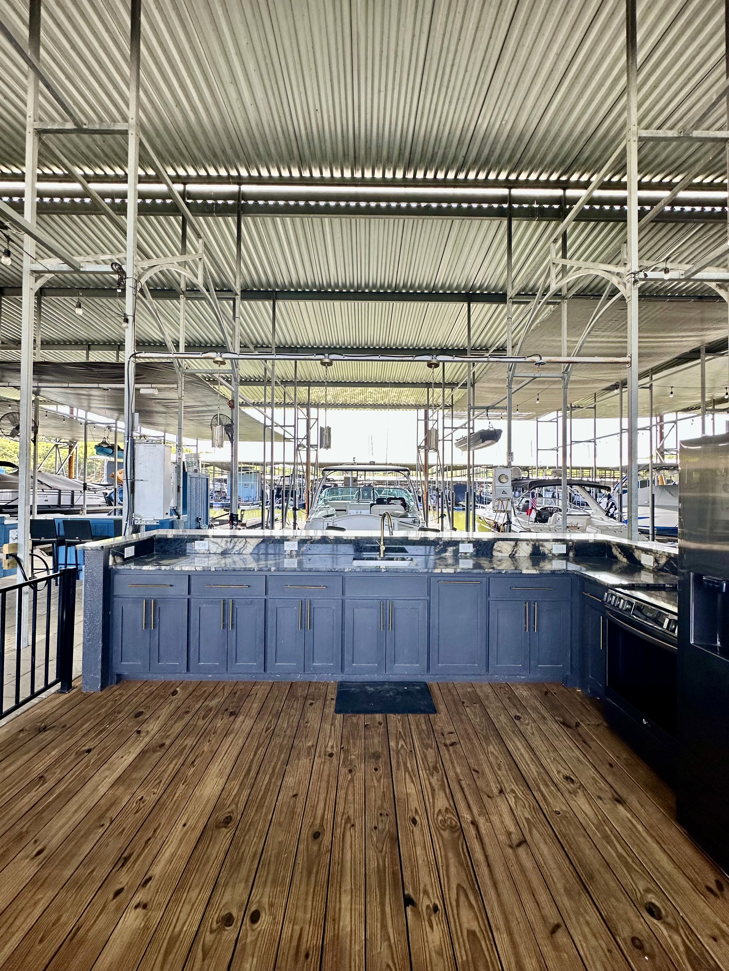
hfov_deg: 85.7
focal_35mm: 14
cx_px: 364
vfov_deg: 102.1
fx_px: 393
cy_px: 486
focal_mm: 2.22
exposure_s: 1/99
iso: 64
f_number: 2.2
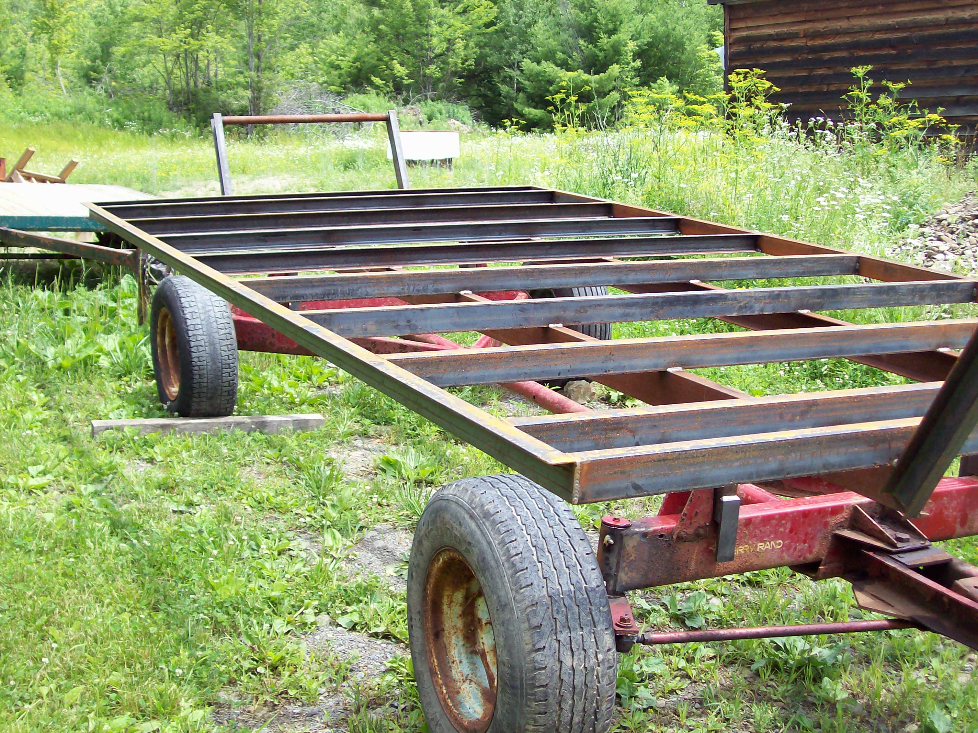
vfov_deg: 32.2
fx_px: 1271
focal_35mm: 45
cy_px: 366
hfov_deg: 42.1
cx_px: 489
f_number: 3
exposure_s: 1/488
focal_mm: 7.6
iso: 80
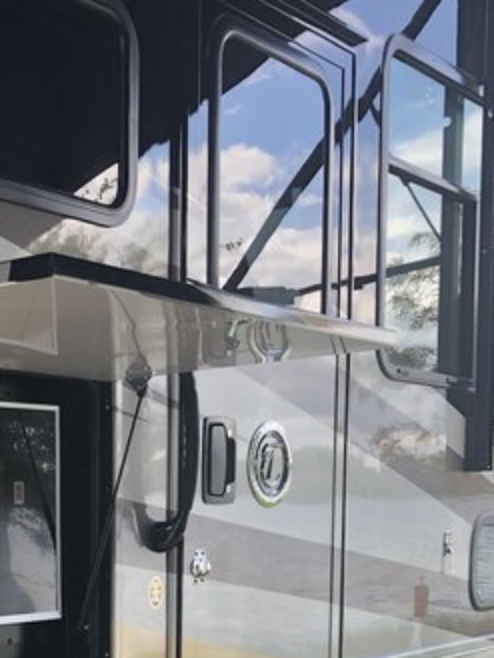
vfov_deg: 26.9
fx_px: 1293
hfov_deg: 21.3
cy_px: 668
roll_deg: +0.6
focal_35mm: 68
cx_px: 82
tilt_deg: -10.4
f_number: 1.8
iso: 20
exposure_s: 1/154
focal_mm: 4
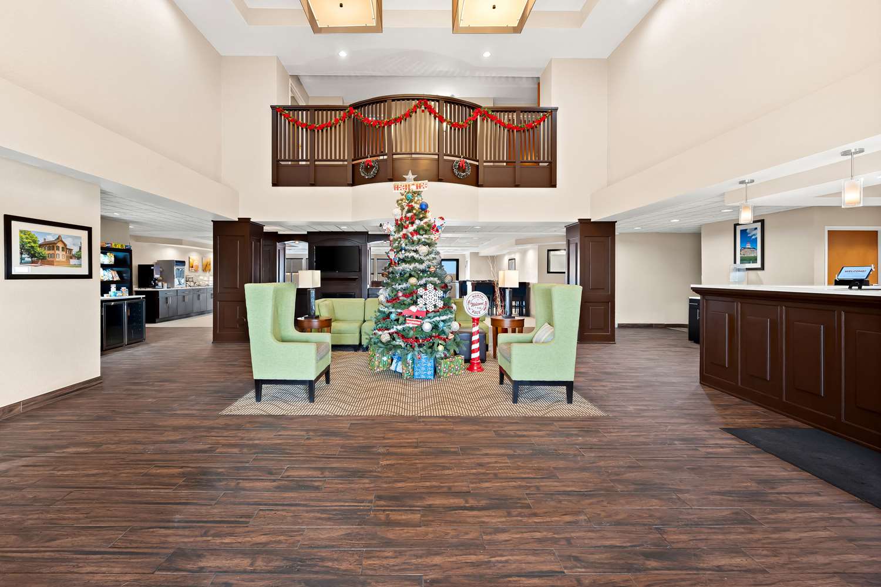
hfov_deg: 104.3
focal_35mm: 14
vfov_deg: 81.2
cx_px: 440
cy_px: 294
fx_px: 343
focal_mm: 14
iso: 400
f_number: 8
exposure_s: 1/1.25
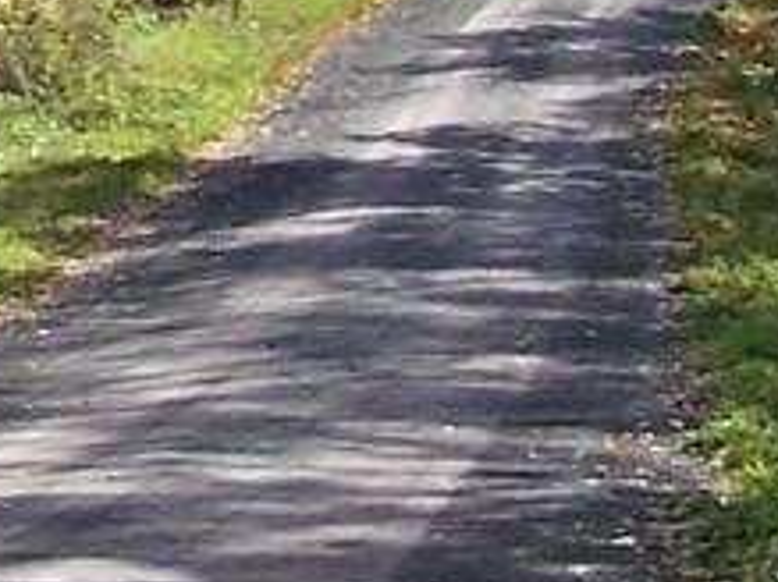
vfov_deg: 5.4
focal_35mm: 269
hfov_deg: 7.2
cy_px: -543
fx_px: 6043
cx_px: -650
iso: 80
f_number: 2.8
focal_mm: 6.3
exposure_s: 1/800
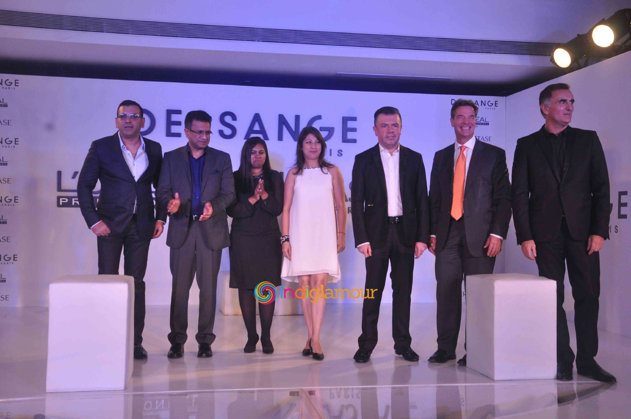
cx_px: 316
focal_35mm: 42
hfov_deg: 46.4
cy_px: 210
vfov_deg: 31.8
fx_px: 735
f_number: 10
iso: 1250
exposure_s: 1/100
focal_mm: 28
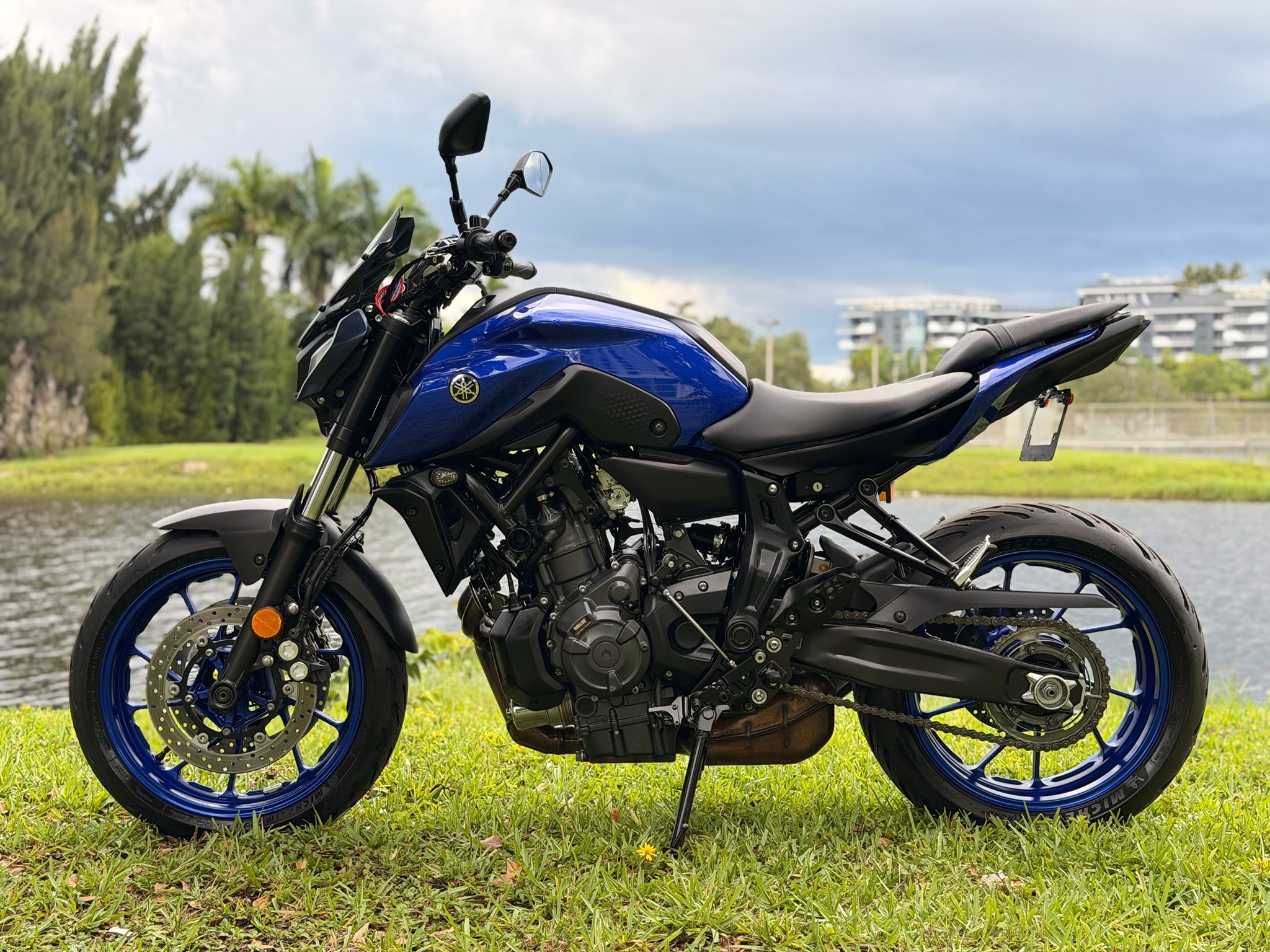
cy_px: 476
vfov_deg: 30.3
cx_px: 635
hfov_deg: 39.7
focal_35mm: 48
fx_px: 1761
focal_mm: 6.76
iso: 64
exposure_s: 1/733
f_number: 1.78
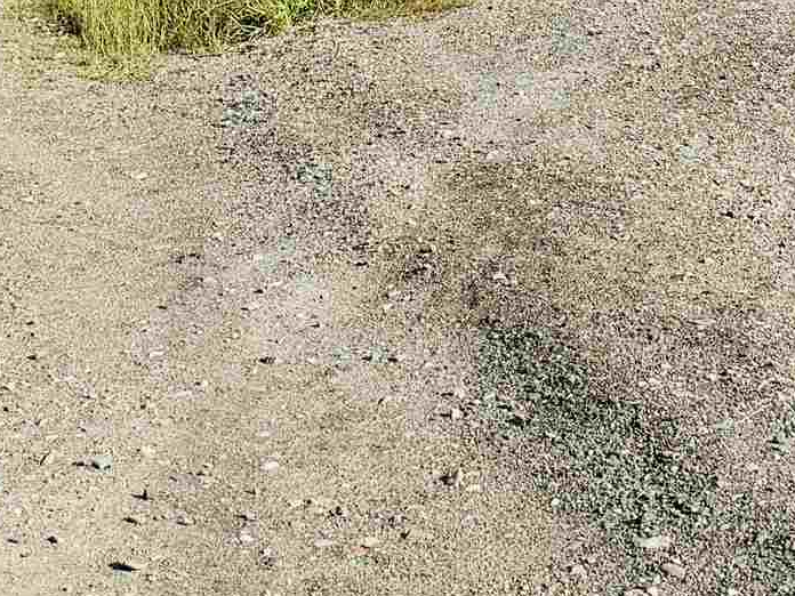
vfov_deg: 13.2
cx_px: 515
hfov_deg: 18.5
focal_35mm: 106
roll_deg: -1.0
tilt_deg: -0.3
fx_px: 2434
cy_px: -293
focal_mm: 6.76
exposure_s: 1/3759
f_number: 1.78
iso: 80
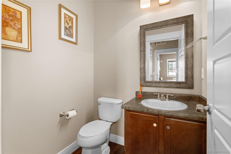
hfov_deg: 96.7
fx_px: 103
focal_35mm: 16
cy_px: 77
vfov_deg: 73.7
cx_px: 116
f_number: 8
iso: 800
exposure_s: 1
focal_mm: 16
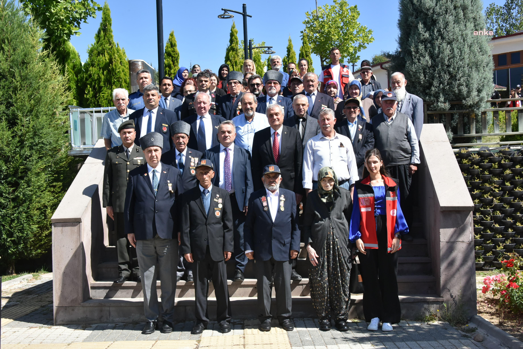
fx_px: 698
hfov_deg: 41.1
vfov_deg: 28.1
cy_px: 174
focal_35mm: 48
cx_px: 262
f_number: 14
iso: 1600
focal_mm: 48
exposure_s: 1/800
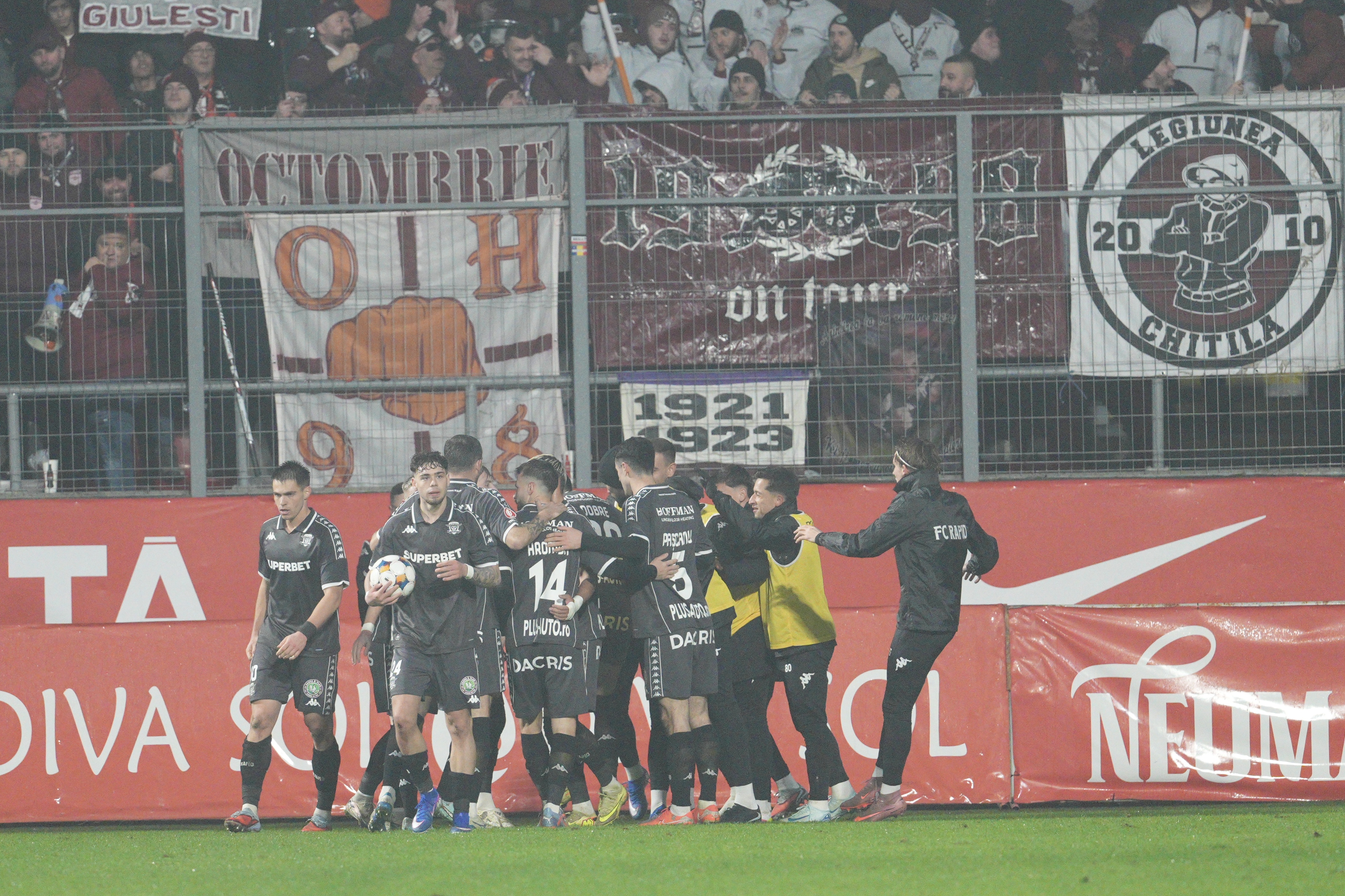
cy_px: 451
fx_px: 12590
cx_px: 666
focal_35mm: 337
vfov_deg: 4.1
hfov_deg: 6.1
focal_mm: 300
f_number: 2.8
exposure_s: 1/2000
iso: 4000
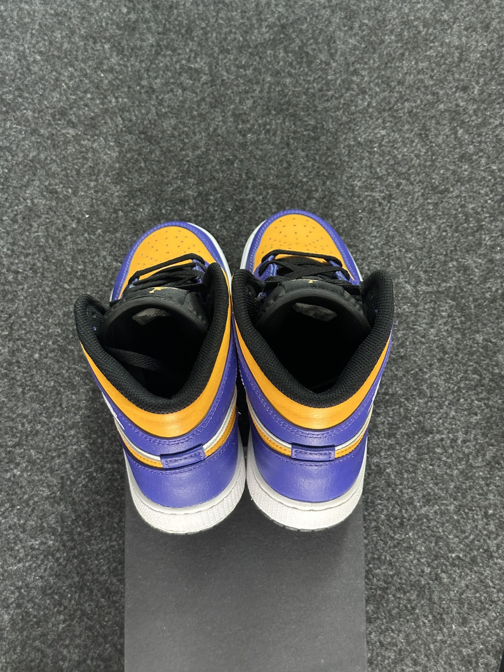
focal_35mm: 48
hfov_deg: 30.3
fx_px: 932
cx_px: 252
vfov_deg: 39.7
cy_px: 336
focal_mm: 6.86
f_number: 1.78
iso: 500
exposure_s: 1/36
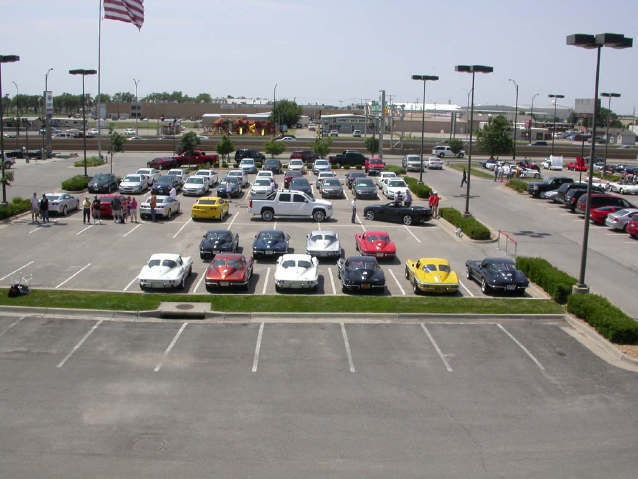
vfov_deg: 37.7
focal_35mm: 38
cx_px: 319
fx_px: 700
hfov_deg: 49.0
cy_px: 240
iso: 100
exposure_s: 1/425
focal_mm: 7.85
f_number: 7.5
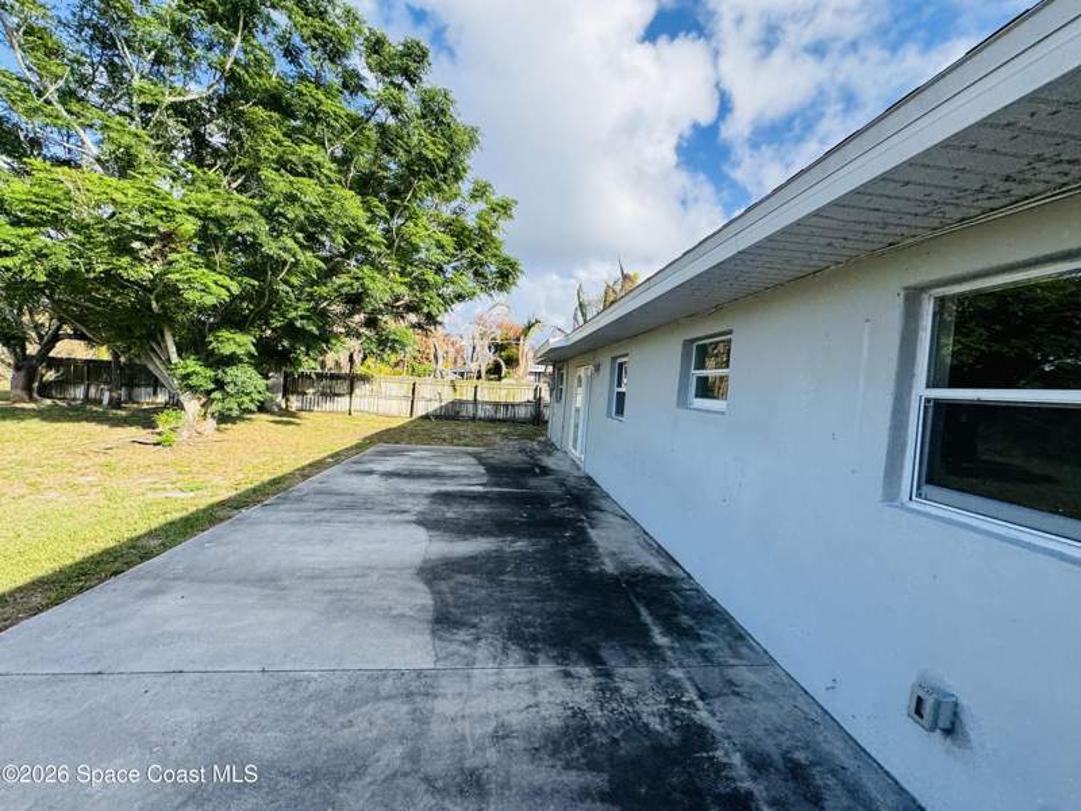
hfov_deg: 102.1
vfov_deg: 85.7
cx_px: 540
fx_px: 437
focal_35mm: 14
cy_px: 406
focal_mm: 2.22
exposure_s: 1/573
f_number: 2.2
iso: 40
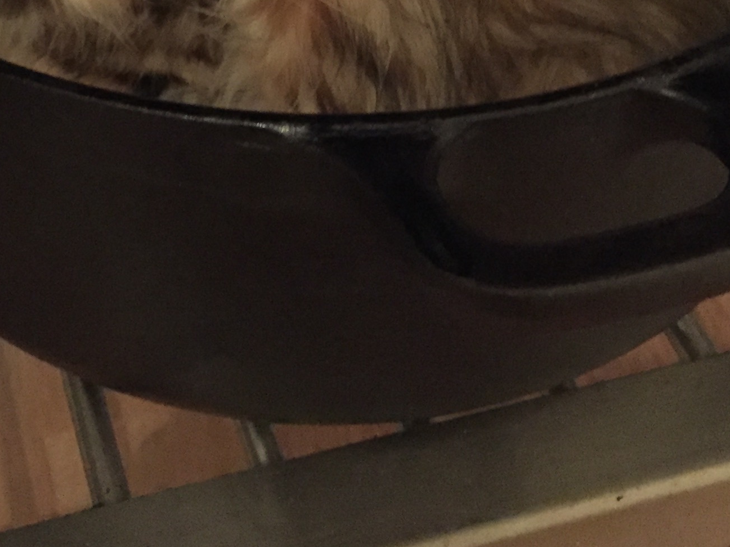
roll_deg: +0.1
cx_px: 251
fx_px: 1539
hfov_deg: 26.6
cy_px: -68
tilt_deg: -38.5
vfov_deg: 19.3
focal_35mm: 73
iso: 1250
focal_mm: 4.15
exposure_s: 1/17
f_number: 2.2
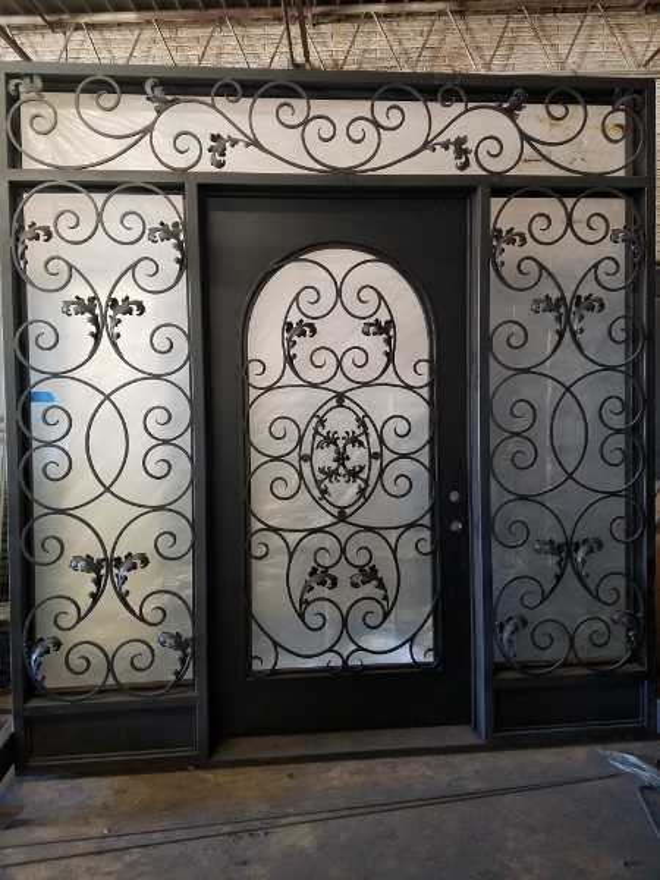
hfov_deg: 53.1
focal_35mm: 26
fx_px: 661
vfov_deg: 67.3
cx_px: 330
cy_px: 440
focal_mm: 4.2
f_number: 1.7
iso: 200
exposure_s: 1/12
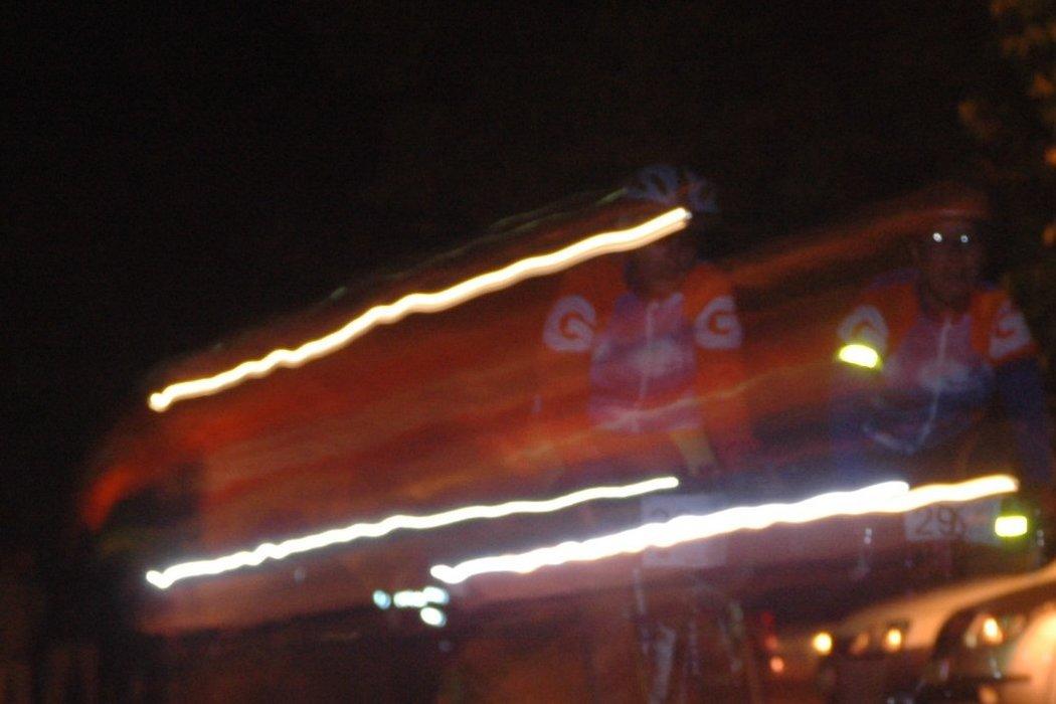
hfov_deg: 16.1
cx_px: 528
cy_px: 352
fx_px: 3740
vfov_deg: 10.8
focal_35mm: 128
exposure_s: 1.5
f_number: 5.6
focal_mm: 85
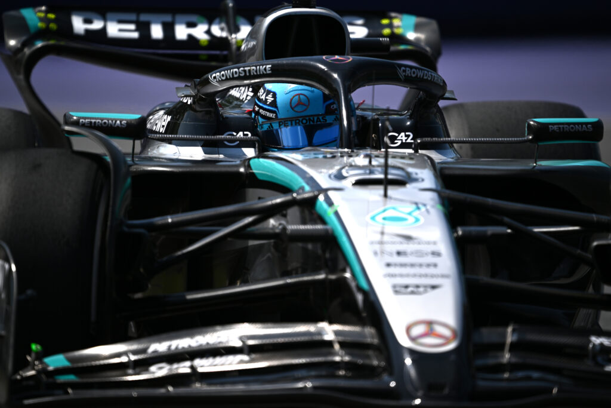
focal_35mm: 560
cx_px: 306
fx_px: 9505
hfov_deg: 3.7
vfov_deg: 2.5
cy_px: 204
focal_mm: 560
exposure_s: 1/4000
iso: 100
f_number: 4
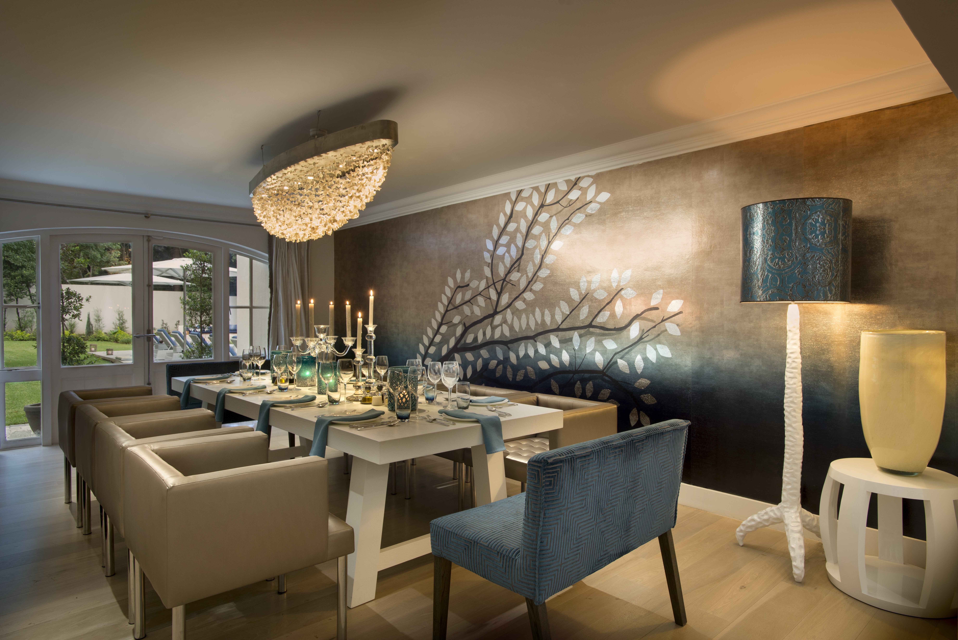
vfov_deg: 51.3
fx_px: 665
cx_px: 479
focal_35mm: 25
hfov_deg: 71.5
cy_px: 320
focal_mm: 25
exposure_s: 1/4
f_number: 9.5
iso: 200
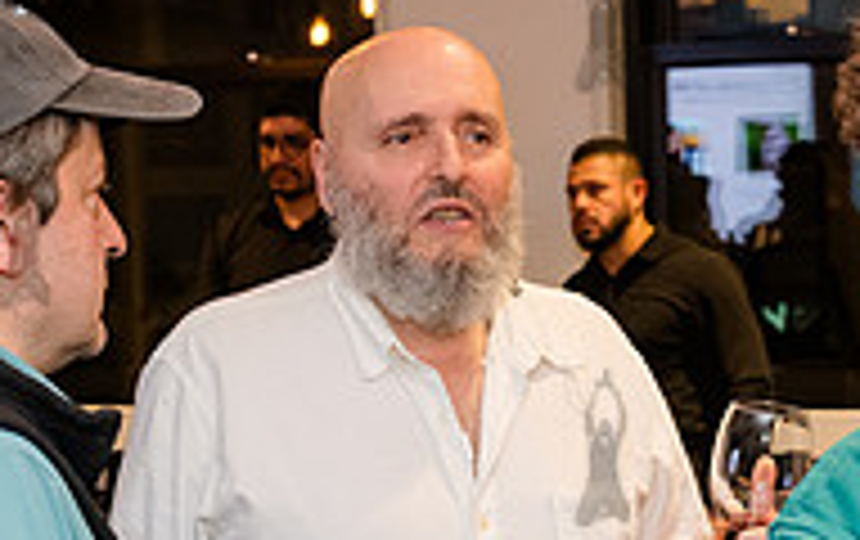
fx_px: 2535
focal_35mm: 108
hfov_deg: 19.2
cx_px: 599
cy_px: 446
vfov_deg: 12.1
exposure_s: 1/200
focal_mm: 35
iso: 6400
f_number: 5
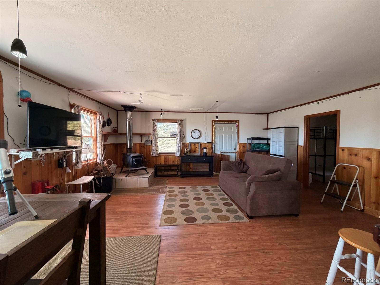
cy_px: 142
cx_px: 190
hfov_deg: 102.1
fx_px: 154
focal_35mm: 14
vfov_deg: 85.7
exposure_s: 1/93
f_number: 2.2
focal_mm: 2.22
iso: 320
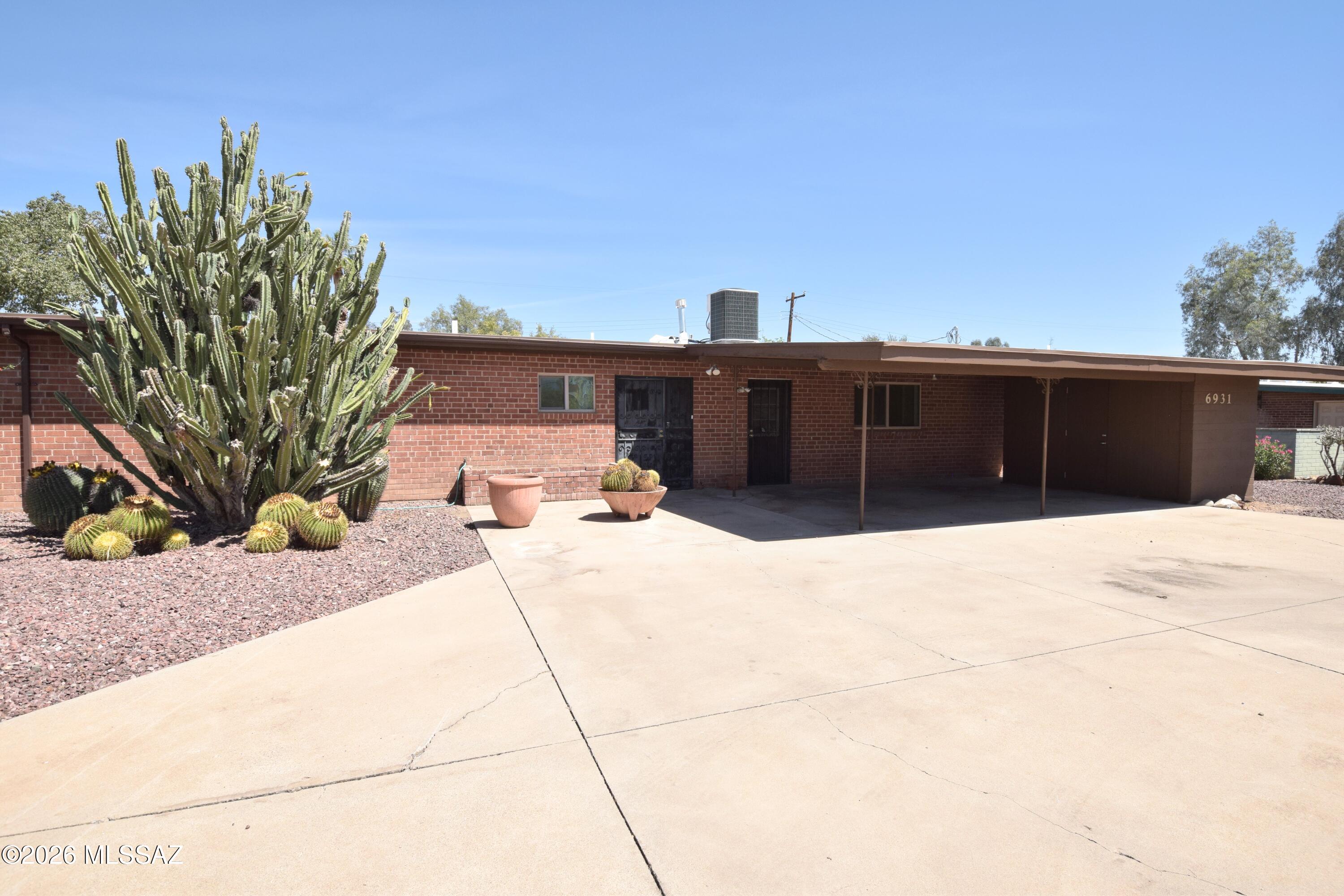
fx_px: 672
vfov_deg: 67.4
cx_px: 672
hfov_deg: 90.0
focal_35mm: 18
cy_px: 448
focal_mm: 12
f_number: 9
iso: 400
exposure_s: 1/800
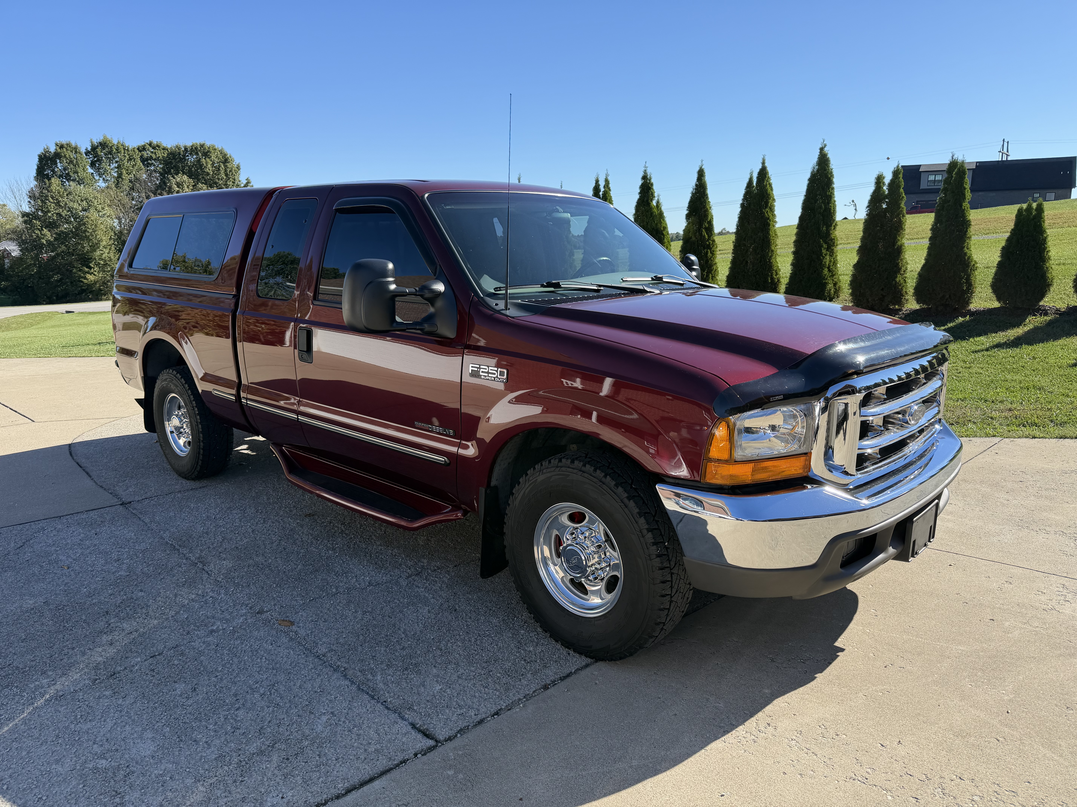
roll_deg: +1.2
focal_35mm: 24
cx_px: 538
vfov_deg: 56.8
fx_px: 747
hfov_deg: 71.6
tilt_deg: -13.2
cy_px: 404
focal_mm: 6.76
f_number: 1.78
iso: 80
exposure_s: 1/2525
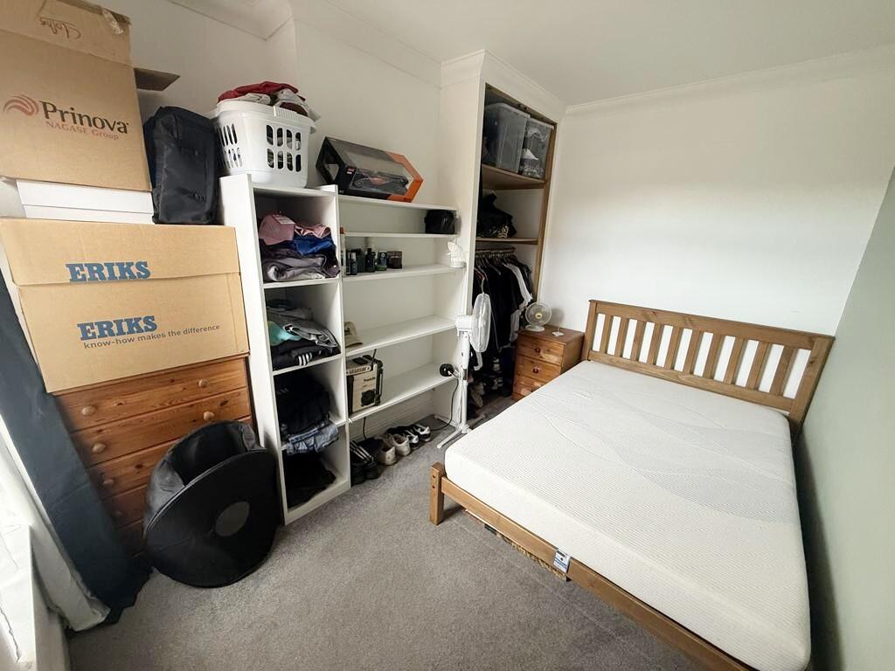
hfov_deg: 102.1
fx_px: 362
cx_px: 448
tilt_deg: -15.5
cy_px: 336
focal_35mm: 14
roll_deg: -2.9
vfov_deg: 85.7
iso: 320
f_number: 2.2
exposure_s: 1/99
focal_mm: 2.22
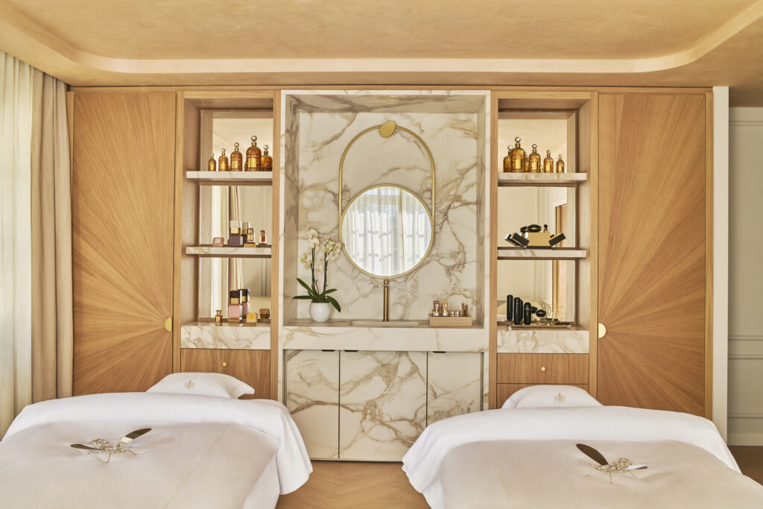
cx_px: 382
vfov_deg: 37.9
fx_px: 742
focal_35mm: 35
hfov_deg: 54.4
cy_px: 254
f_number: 16
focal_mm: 35
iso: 100
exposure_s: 1/13
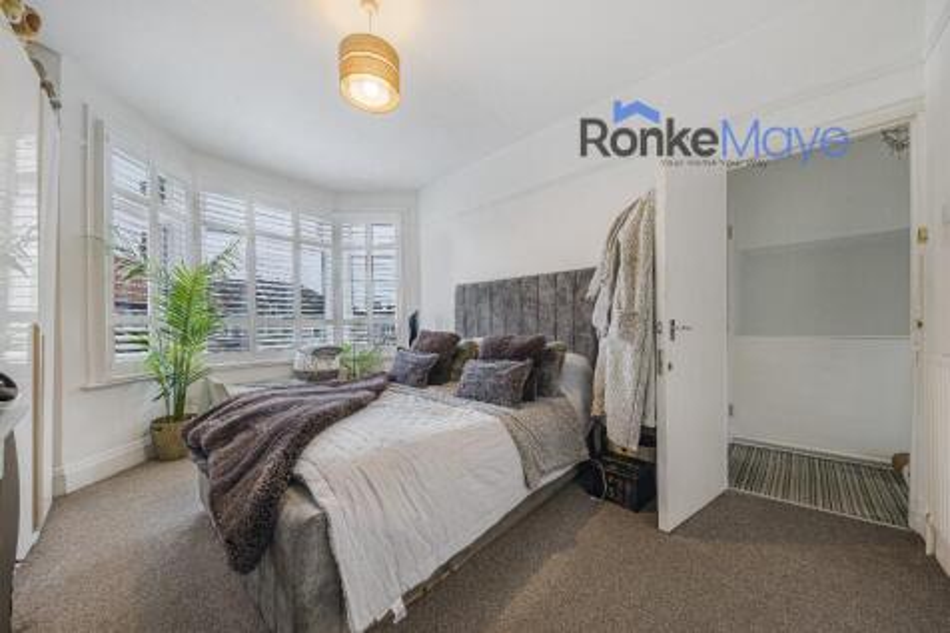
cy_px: 316
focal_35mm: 13
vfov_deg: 85.4
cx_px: 475
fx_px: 343
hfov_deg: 108.3
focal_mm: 13
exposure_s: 1/1.25
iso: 320
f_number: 10
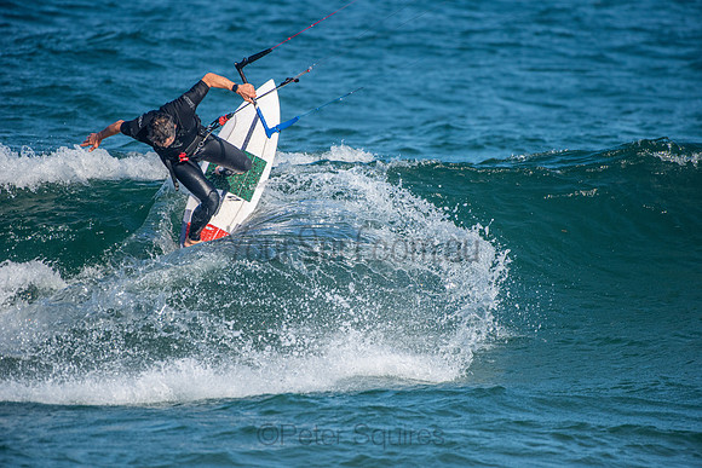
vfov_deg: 2.8
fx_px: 9752
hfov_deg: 4.1
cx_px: 351
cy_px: 234
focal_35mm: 500
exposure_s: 1/4000
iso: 500
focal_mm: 500
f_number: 5.6
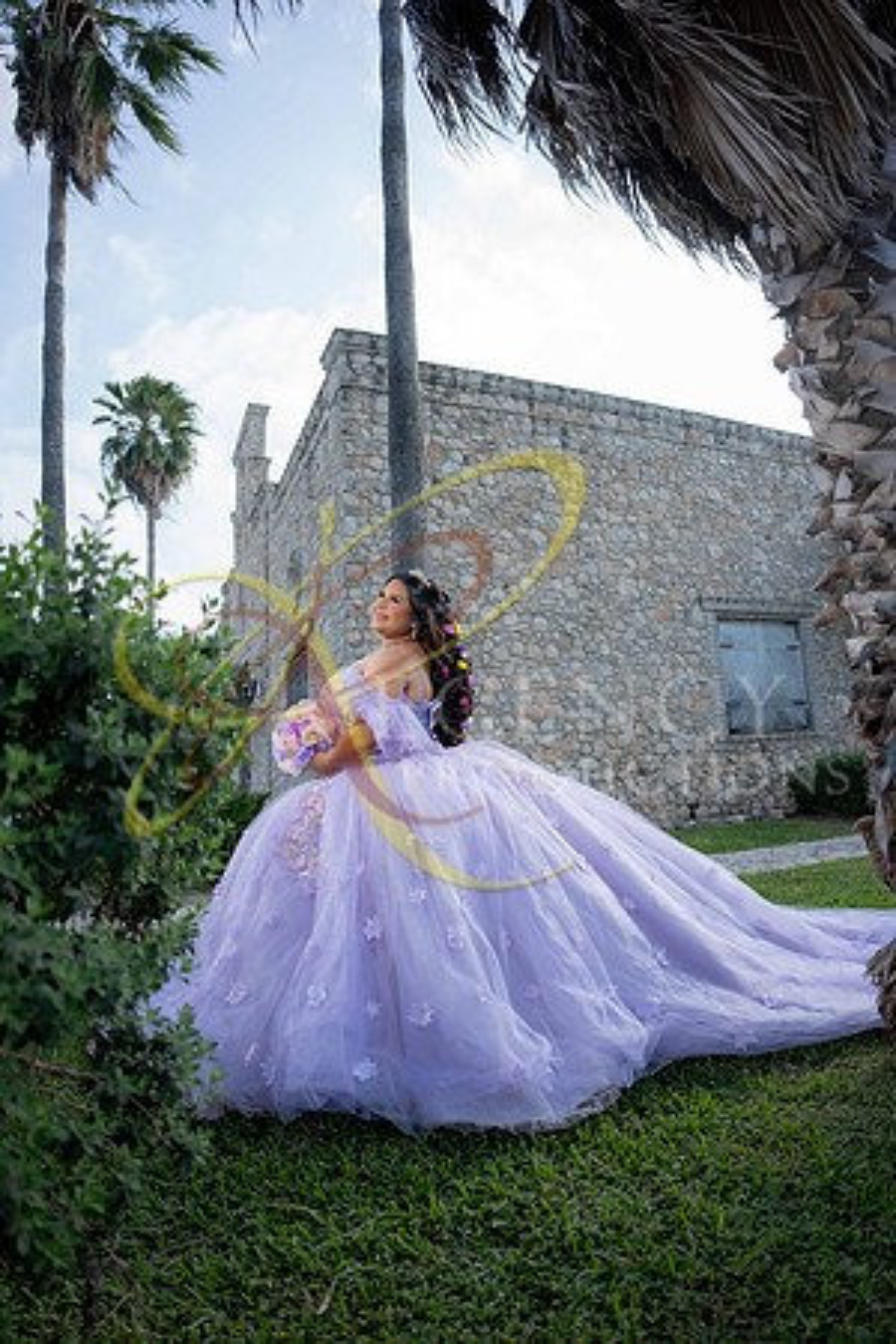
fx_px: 747
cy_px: 672
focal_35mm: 20
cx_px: 448
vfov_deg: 84.0
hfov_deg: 61.9
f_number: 2.8
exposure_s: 1/640
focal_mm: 20
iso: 125
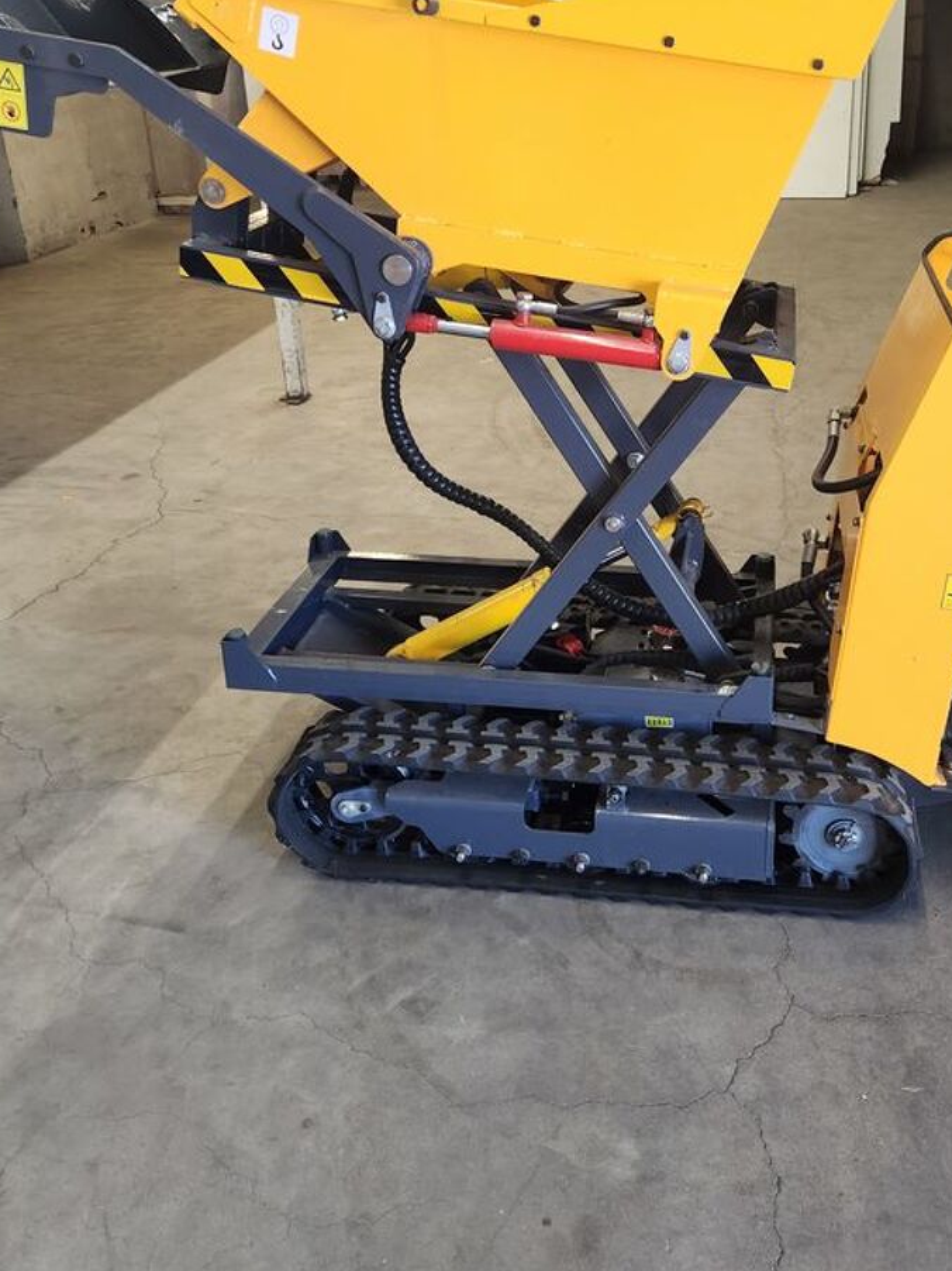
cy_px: 509
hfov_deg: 41.6
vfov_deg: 53.6
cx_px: 569
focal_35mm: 34
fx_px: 1247
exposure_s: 1/100
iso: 200
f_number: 1.8
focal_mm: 5.4
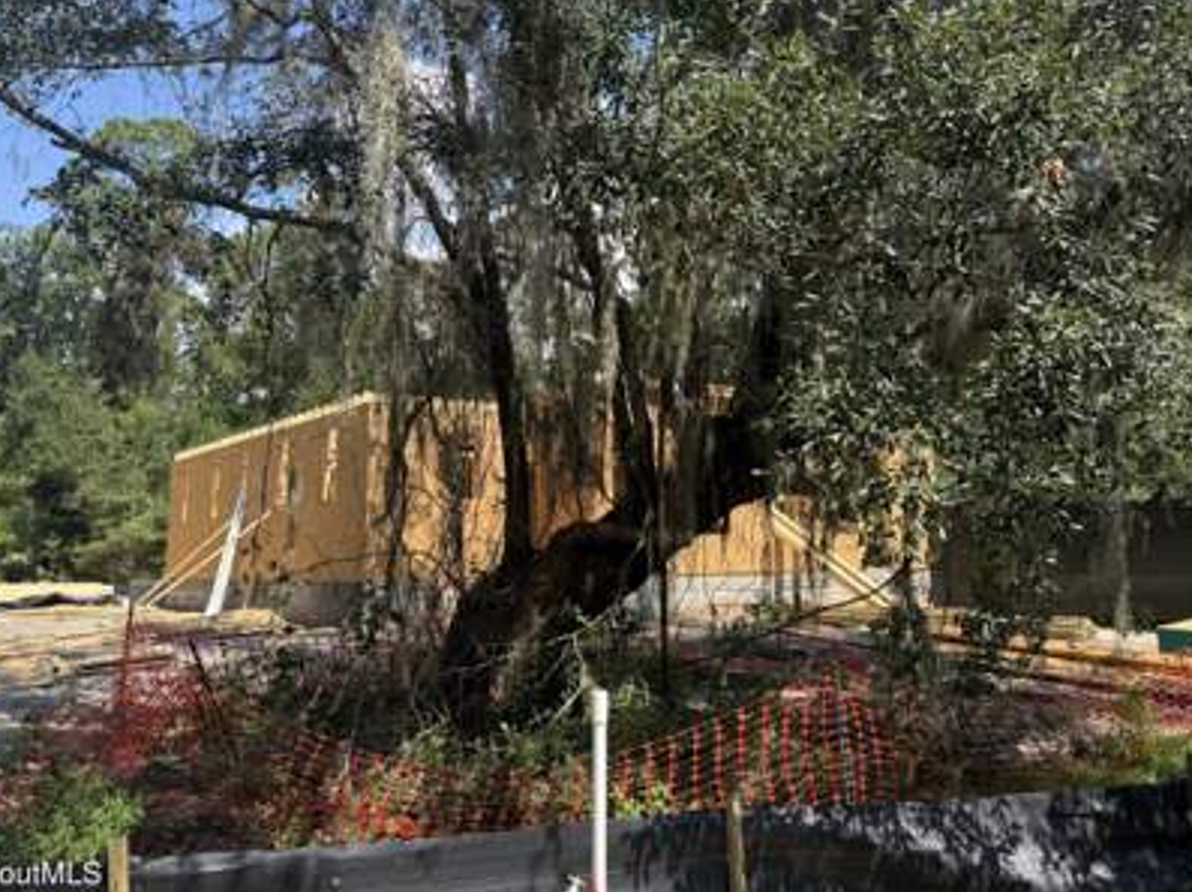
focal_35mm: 29
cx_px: 582
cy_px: 380
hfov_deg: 61.7
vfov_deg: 48.0
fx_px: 998
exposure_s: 1/1901
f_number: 1.78
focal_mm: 6.76
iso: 100
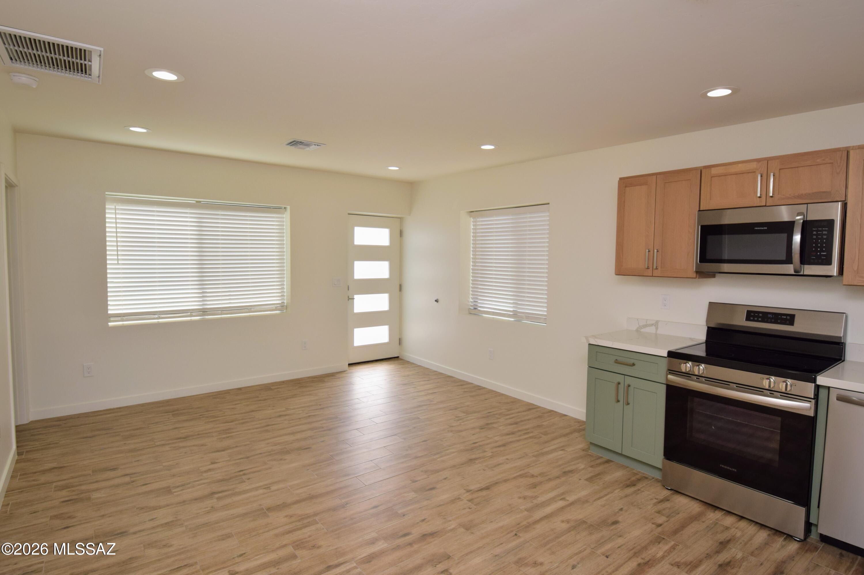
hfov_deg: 90.0
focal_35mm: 18
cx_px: 432
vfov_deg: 67.4
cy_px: 288
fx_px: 432
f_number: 9
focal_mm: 12
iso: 400
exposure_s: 1/200
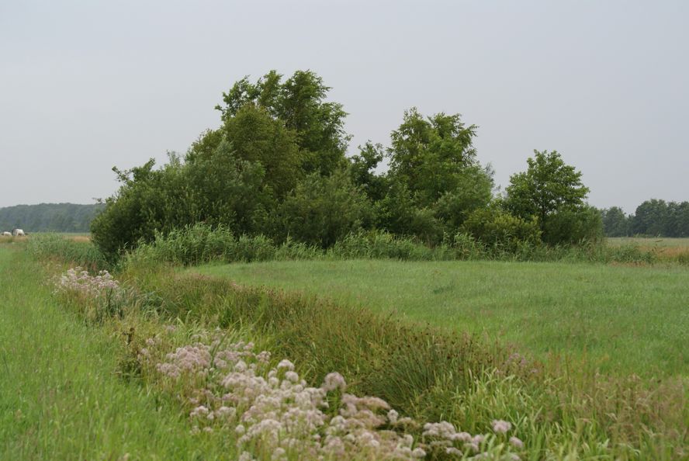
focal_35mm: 112
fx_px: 2155
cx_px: 344
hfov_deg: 18.2
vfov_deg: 12.2
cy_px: 230
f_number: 5.6
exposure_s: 1/125
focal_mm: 75
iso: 100
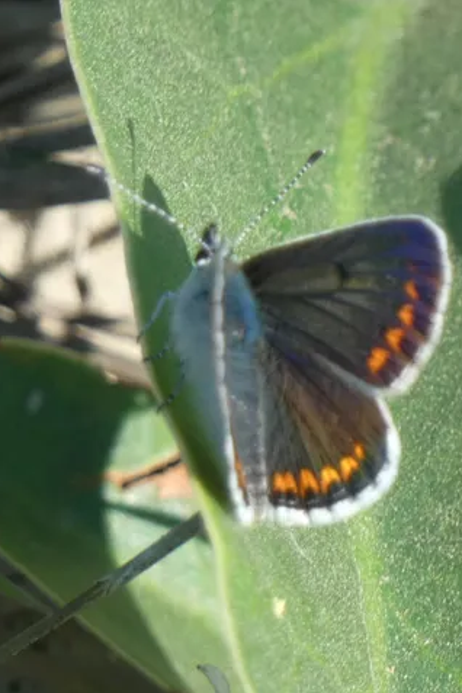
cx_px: 273
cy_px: 347
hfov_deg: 2.1
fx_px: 12589
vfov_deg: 3.2
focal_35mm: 654
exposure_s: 1/160
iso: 80
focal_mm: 84
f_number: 5.6
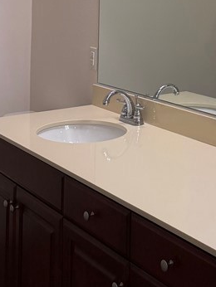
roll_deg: -0.8
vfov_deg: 25.8
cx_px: 263
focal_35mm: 71
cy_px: -10
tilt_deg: -2.6
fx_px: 590
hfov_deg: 19.5
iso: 160
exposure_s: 1/216
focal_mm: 6.76
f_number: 1.78
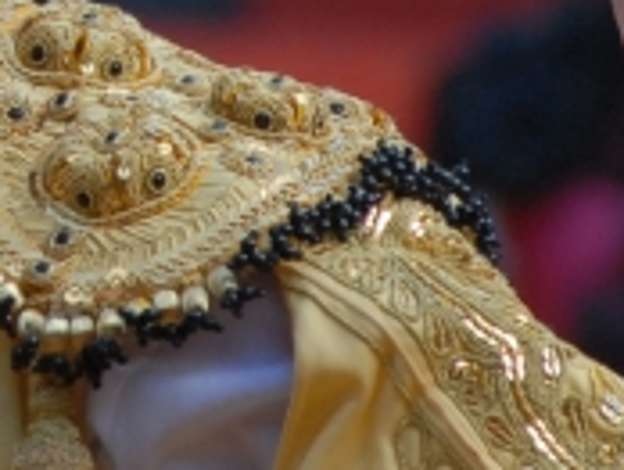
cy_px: -429
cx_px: -219
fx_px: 26066
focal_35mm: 1444
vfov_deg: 1.0
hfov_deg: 1.4
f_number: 5.6
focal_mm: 170
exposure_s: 1/250
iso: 450
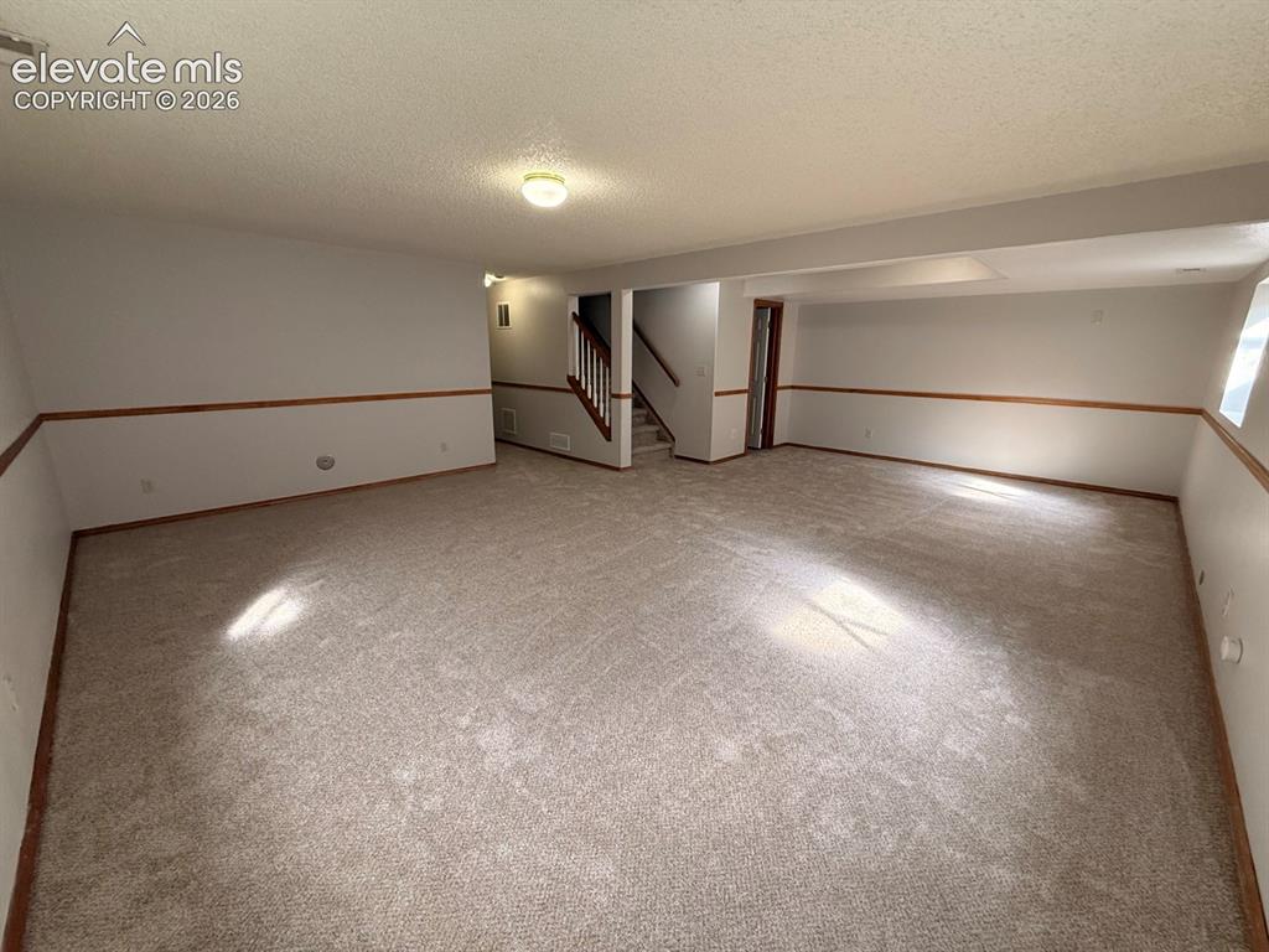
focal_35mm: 14
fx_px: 513
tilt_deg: -12.9
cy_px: 476
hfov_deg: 102.1
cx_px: 634
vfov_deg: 85.7
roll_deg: +0.1
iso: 250
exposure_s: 1/120
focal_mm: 2.22
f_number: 2.2
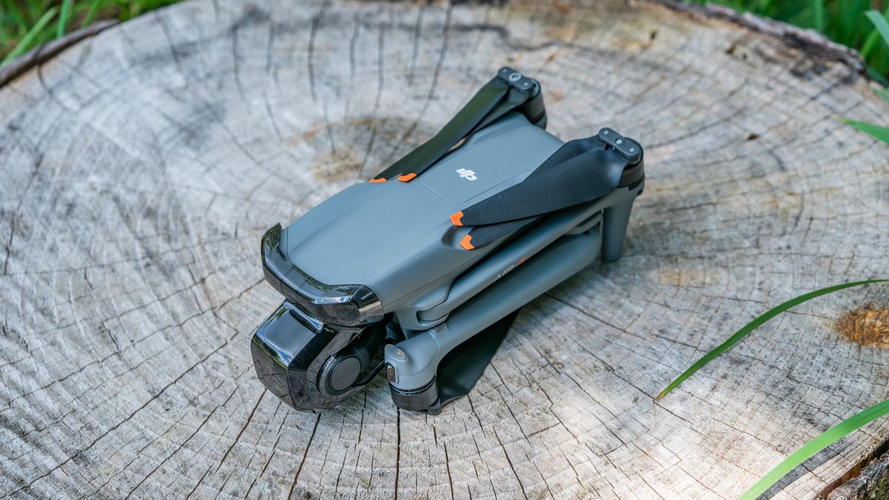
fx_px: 2431
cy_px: 246
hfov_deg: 20.7
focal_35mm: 103
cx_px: 452
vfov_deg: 11.7
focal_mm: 90
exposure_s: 1/250
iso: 100
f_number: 4.5
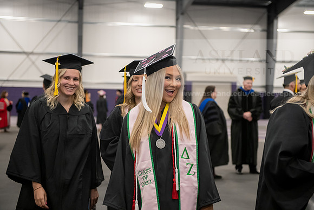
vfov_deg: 22.6
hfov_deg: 33.4
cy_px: 105
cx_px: 157
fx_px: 523
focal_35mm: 60
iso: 2500
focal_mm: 60
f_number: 3.5
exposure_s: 1/160
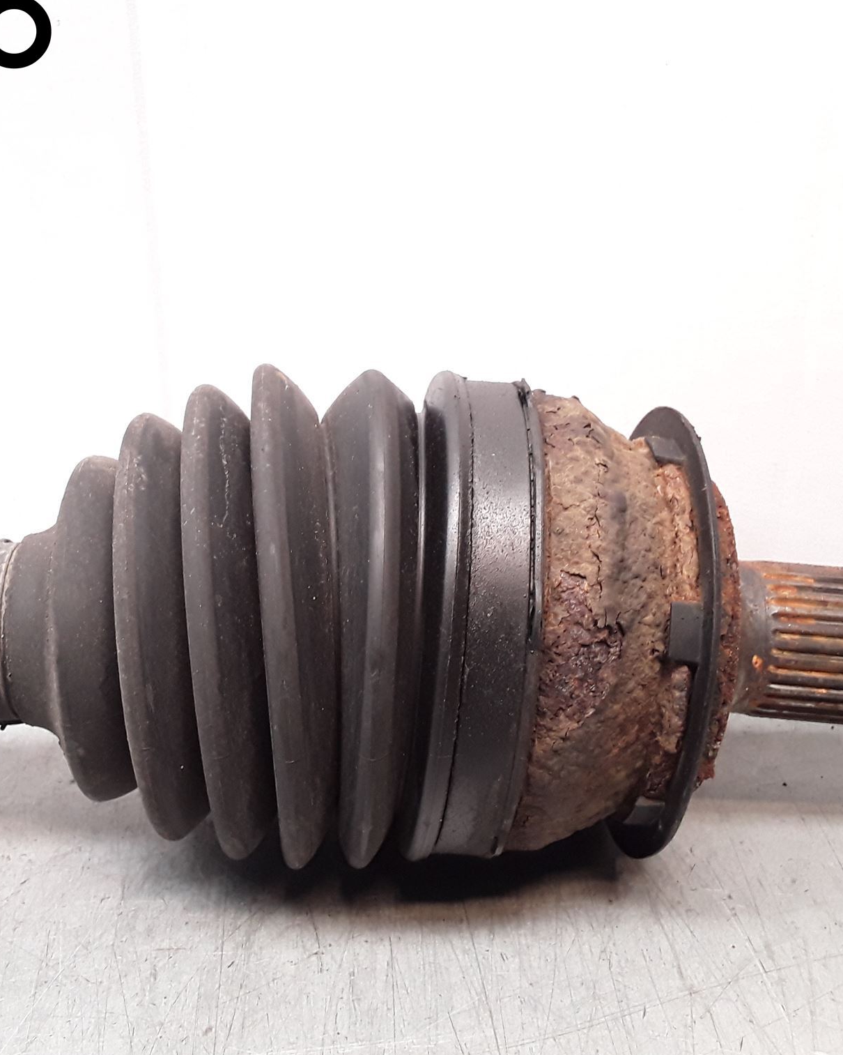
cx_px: 337
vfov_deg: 49.1
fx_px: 1154
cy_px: 529
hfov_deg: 39.9
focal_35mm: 37
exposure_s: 1/50
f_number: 1.9
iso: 100
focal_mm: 2.91
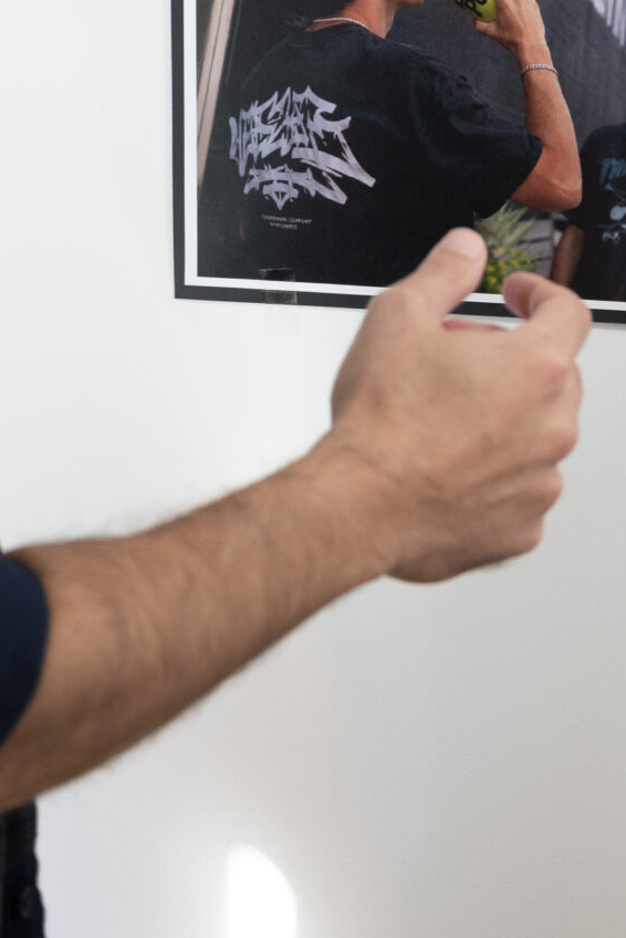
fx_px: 4561
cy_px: -198
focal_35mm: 175
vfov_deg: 11.5
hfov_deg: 7.8
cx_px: 453
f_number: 4
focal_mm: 58
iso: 640
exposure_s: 1/60
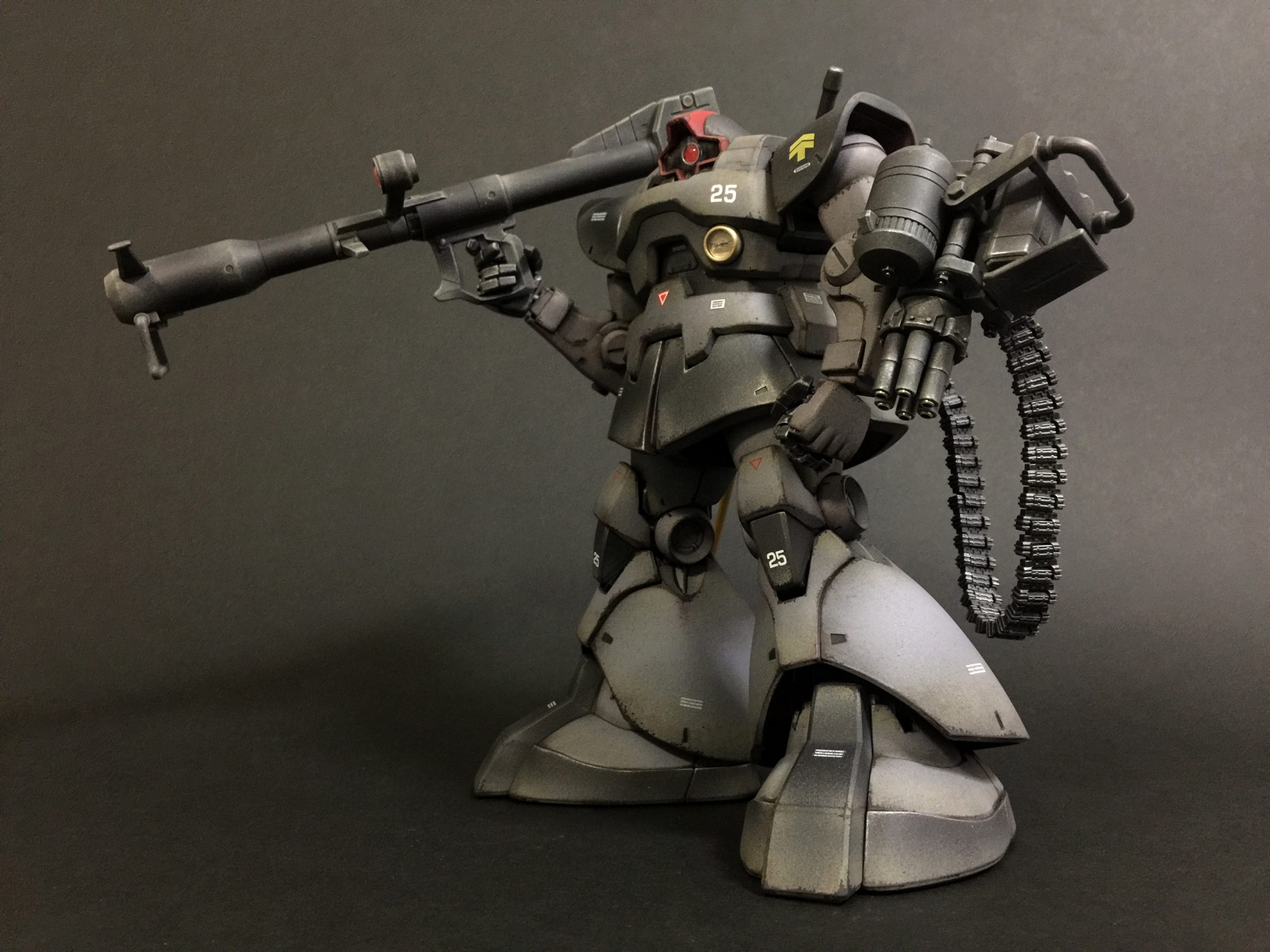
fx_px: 1064
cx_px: 635
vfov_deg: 48.2
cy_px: 476
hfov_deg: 61.7
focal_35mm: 29
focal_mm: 4.15
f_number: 2.2
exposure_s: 1/4
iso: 100
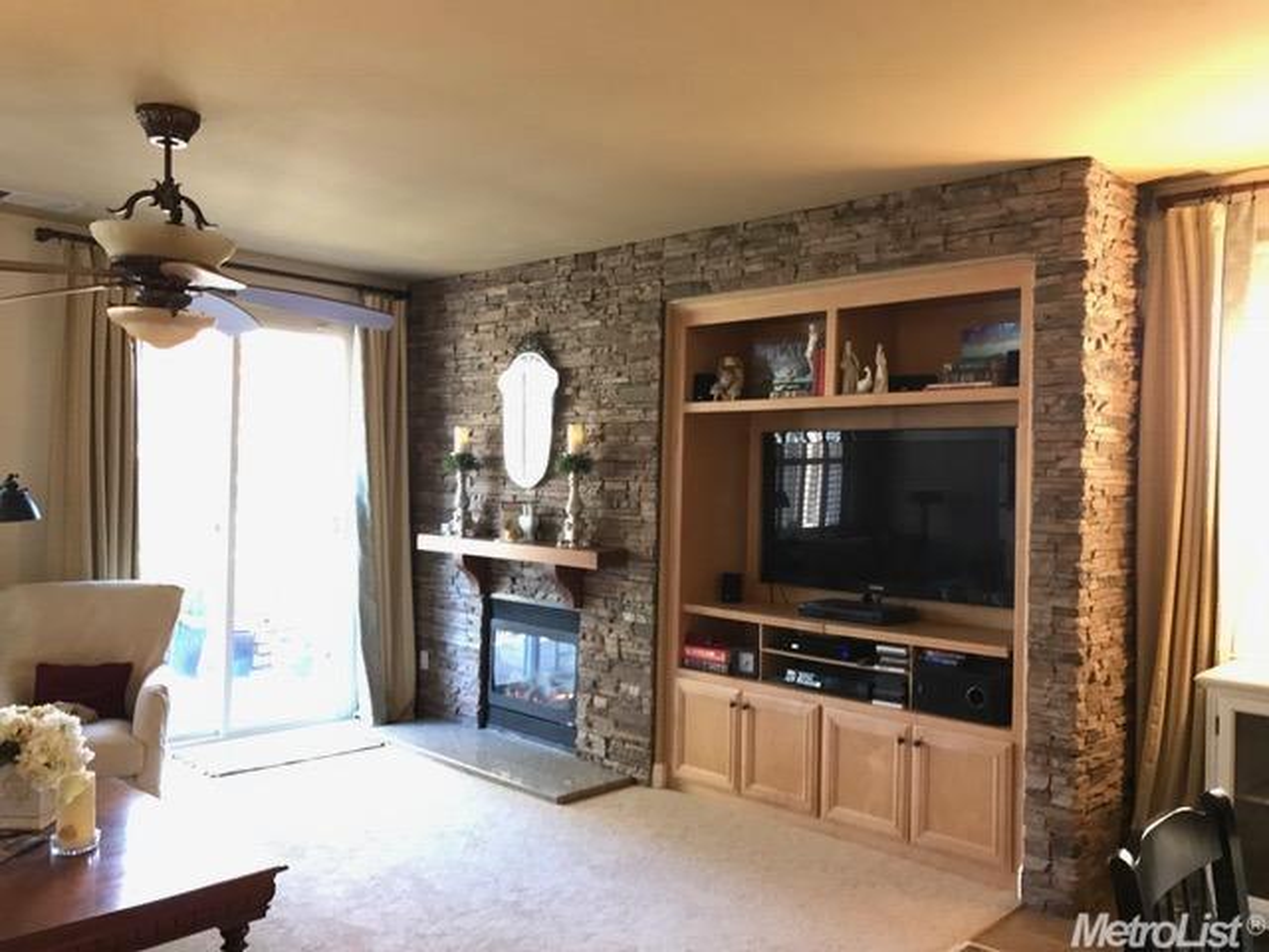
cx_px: 634
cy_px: 476
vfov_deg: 49.7
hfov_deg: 63.4
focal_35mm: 28
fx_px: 1026
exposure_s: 1/17
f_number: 1.8
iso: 160
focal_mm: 3.99
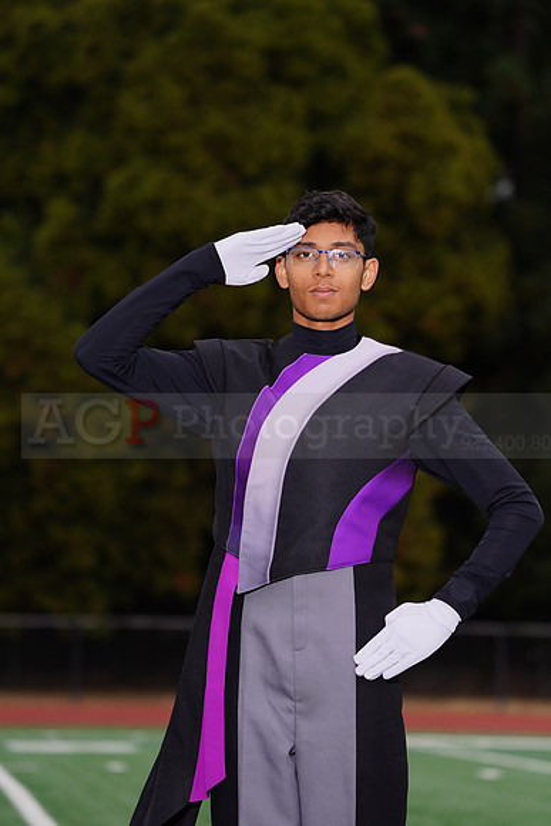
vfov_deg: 10.0
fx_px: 4726
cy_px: 413
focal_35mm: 206
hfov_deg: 6.7
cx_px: 276
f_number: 5.6
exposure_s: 1/200
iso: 200
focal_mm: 206
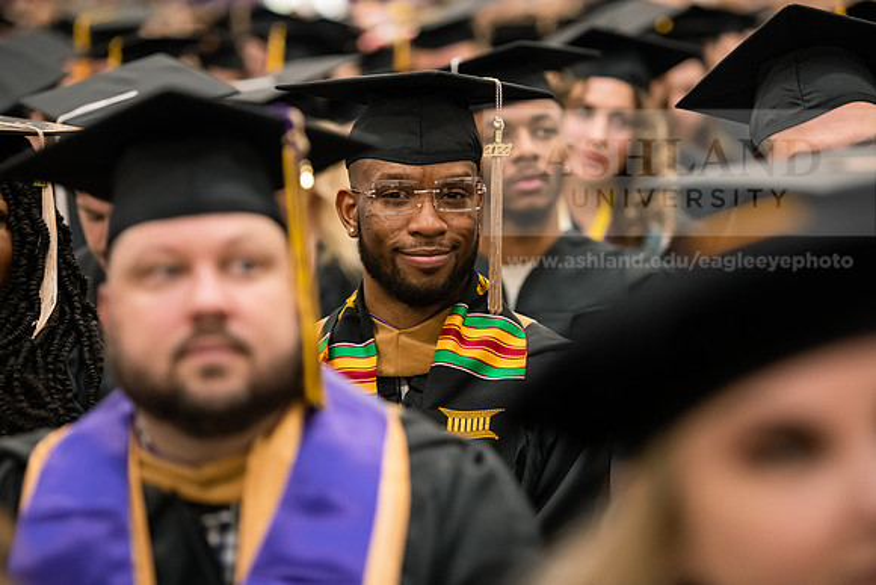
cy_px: 292
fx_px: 3164
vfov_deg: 10.6
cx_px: 438
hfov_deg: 15.8
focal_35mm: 130
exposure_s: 1/200
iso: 3200
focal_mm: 130
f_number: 3.2
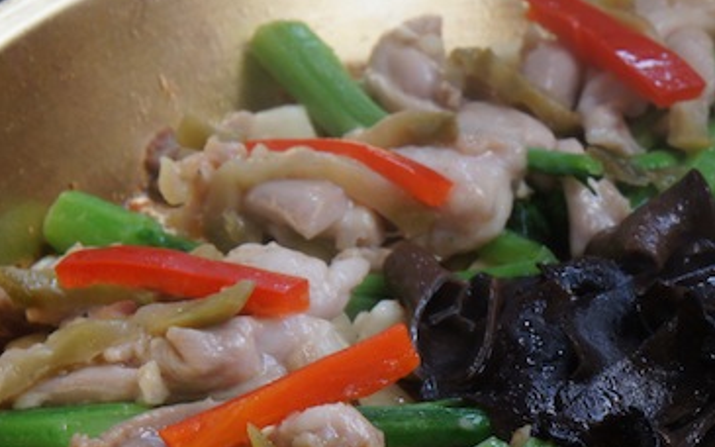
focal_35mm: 268
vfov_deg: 4.9
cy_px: 351
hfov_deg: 7.8
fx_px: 5221
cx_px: 717
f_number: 11
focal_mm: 80
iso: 400
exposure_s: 1/25
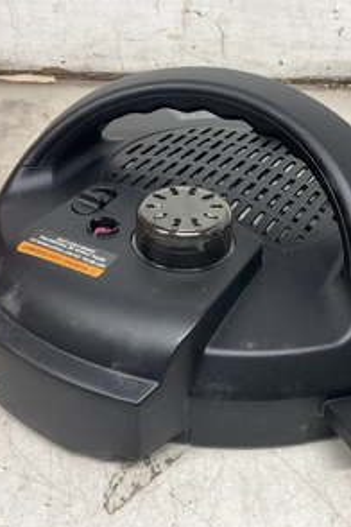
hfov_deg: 32.6
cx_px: 195
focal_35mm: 41
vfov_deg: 47.4
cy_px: 267
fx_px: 600
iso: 40
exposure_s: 1/60
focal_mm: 3
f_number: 1.8
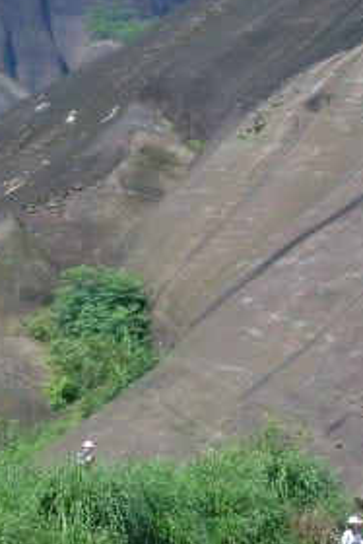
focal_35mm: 226
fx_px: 3414
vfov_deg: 9.1
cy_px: 357
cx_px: 361
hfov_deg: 6.1
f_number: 4.4
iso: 80
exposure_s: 1/350
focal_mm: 16
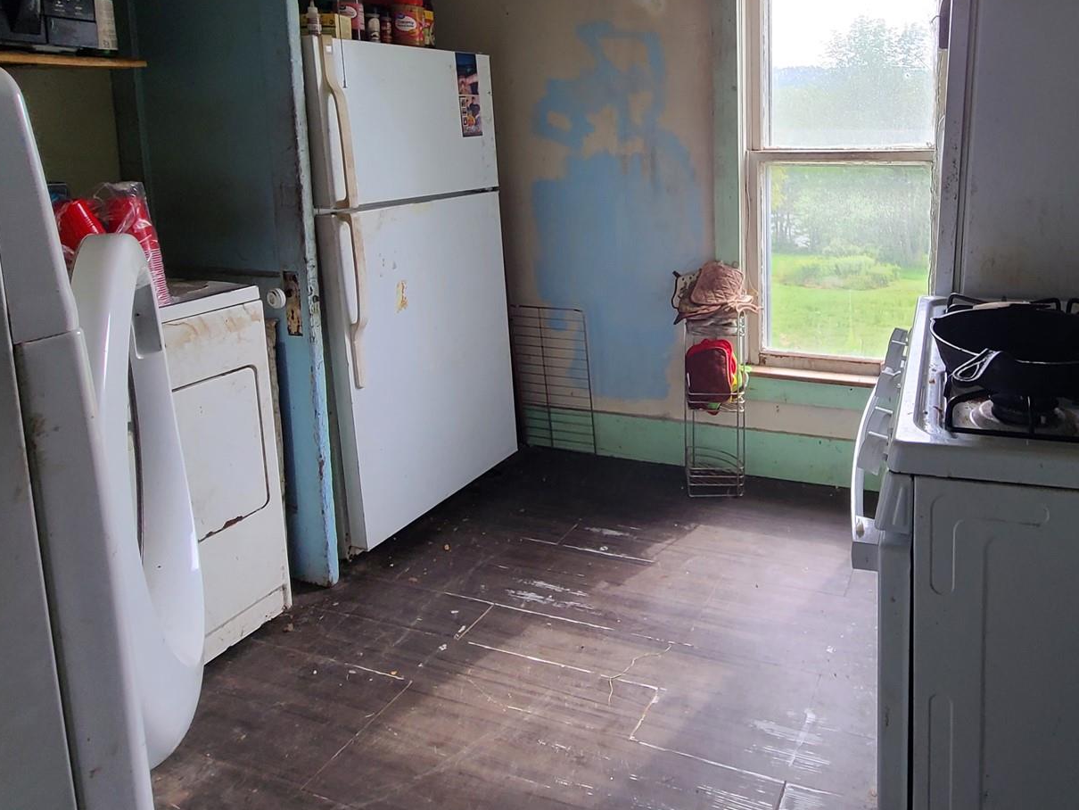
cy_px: 232
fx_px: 686
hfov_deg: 73.2
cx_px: 751
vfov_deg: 58.8
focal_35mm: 22
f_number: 2.2
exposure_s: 1/120
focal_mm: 2.2
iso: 100
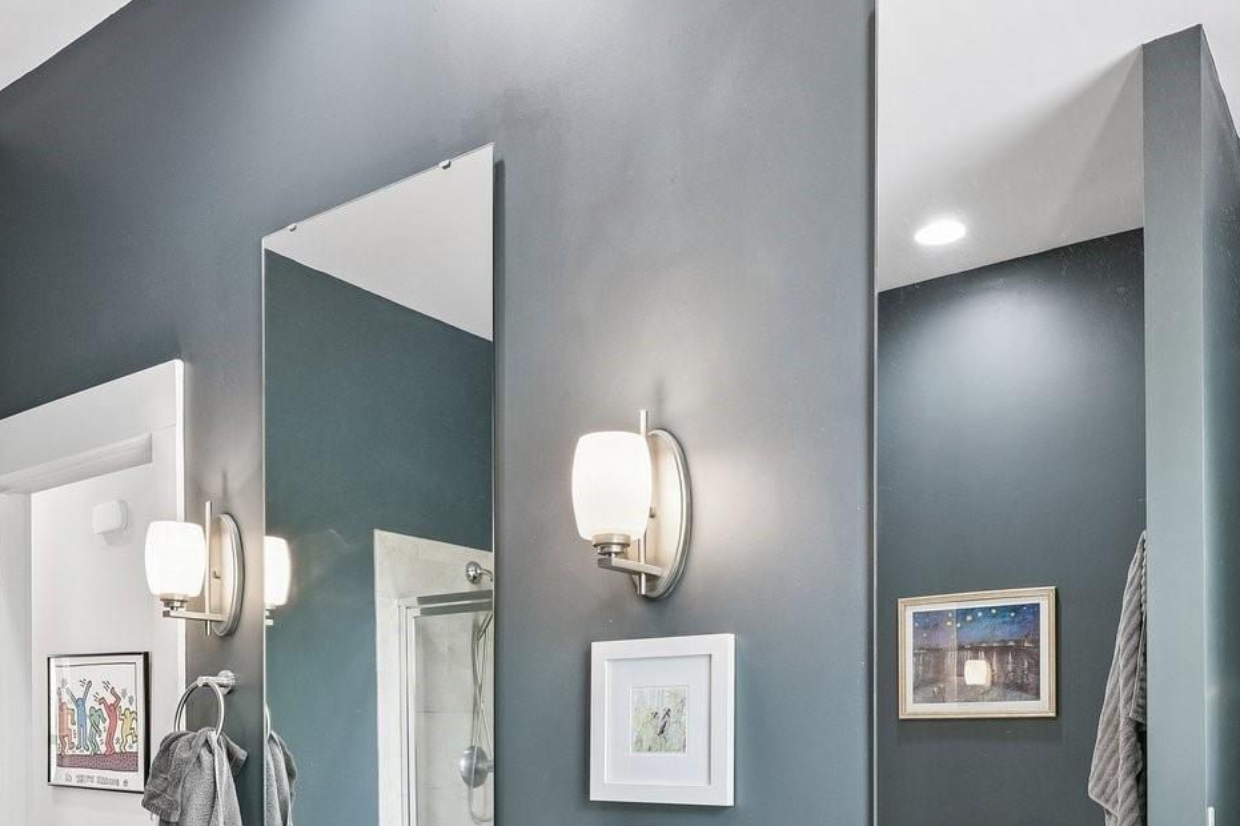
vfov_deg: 37.2
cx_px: 581
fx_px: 1136
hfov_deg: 57.2
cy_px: 751
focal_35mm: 33
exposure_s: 1/13
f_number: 8
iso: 400
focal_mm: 15
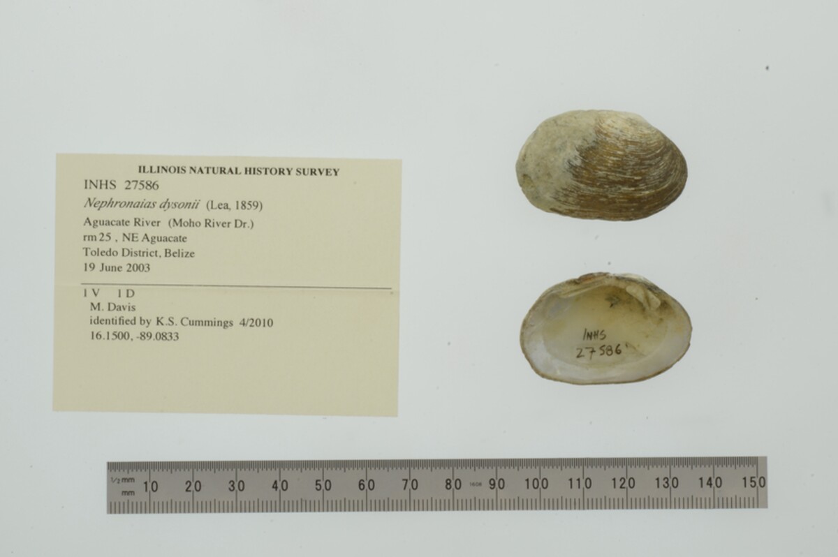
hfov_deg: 33.4
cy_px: 278
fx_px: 1395
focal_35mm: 60
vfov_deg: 22.6
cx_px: 419
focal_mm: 60
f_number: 32
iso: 100
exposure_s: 1/13
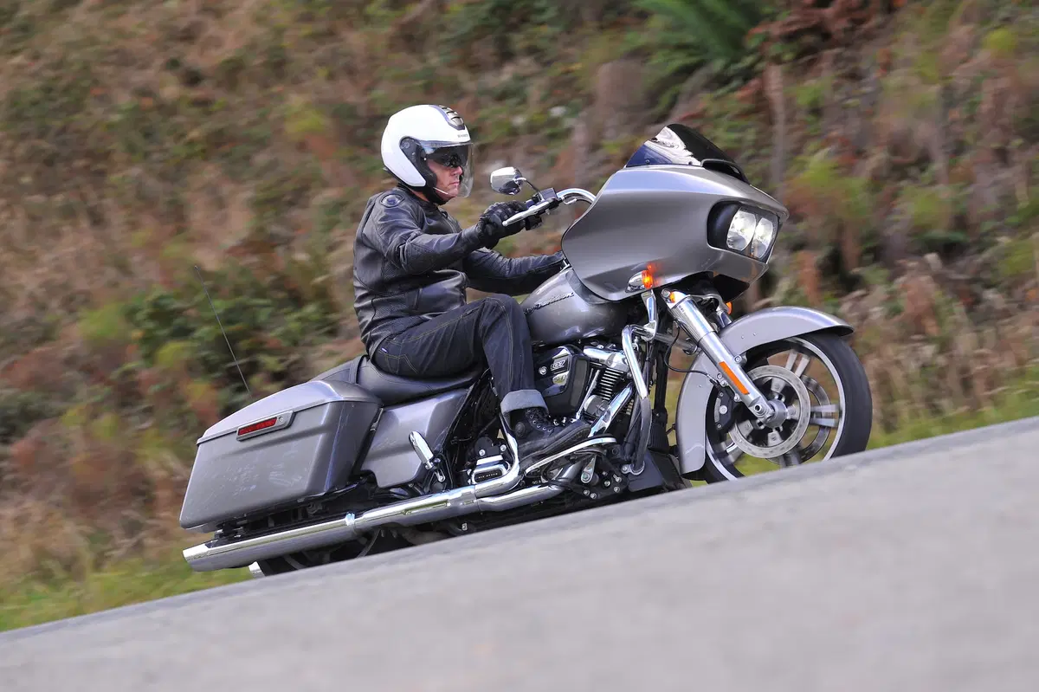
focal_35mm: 300
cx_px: 520
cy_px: 346
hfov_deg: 6.9
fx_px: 8654
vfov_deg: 4.6
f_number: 7.1
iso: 800
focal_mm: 300
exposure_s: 1/500
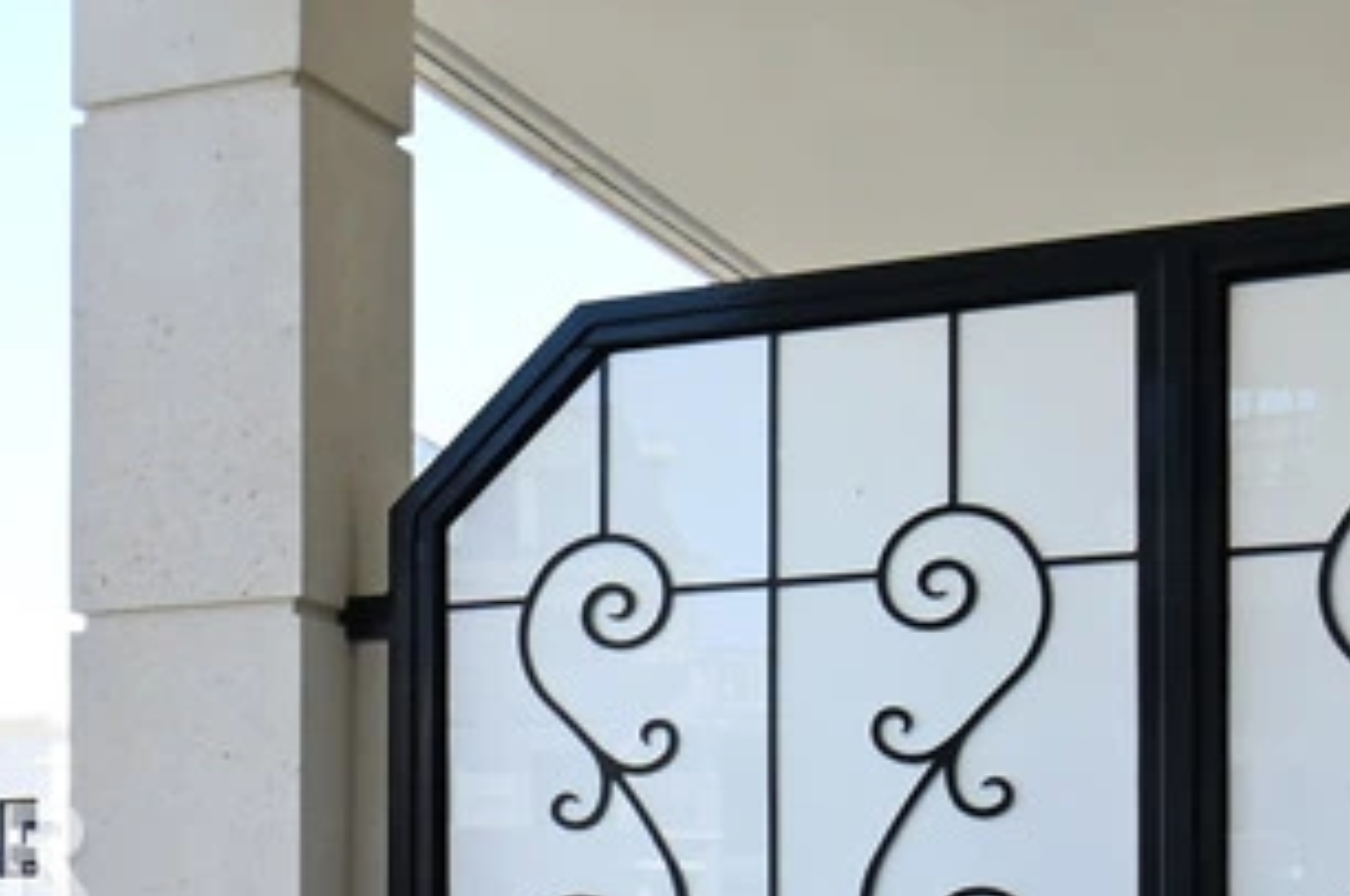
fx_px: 3182
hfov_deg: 19.9
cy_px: 896
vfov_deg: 15.7
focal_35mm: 85
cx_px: -814
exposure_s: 1/60
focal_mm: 16
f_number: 11
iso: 200
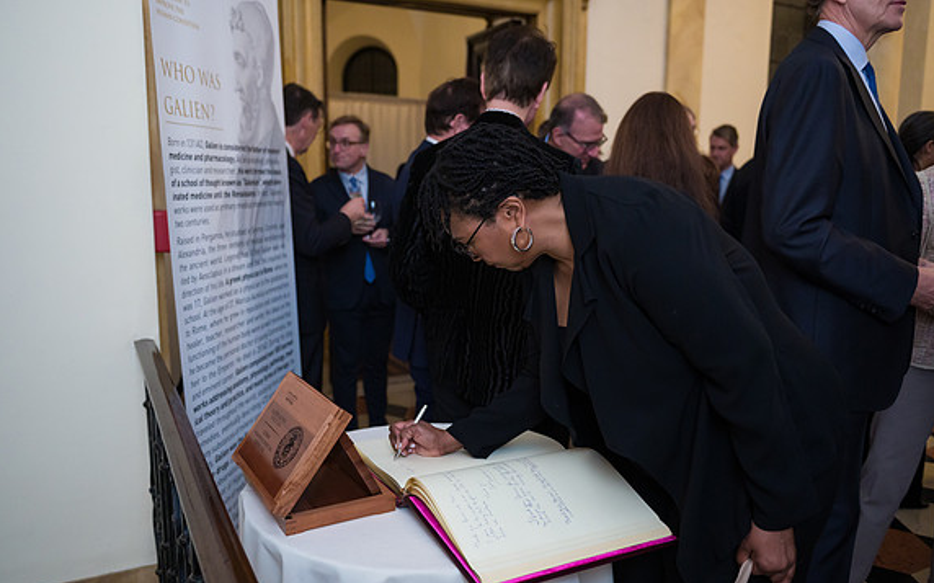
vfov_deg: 43.1
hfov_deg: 64.7
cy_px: 302
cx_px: 471
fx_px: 738
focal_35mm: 29
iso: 1600
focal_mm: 28
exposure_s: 1/200
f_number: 3.2
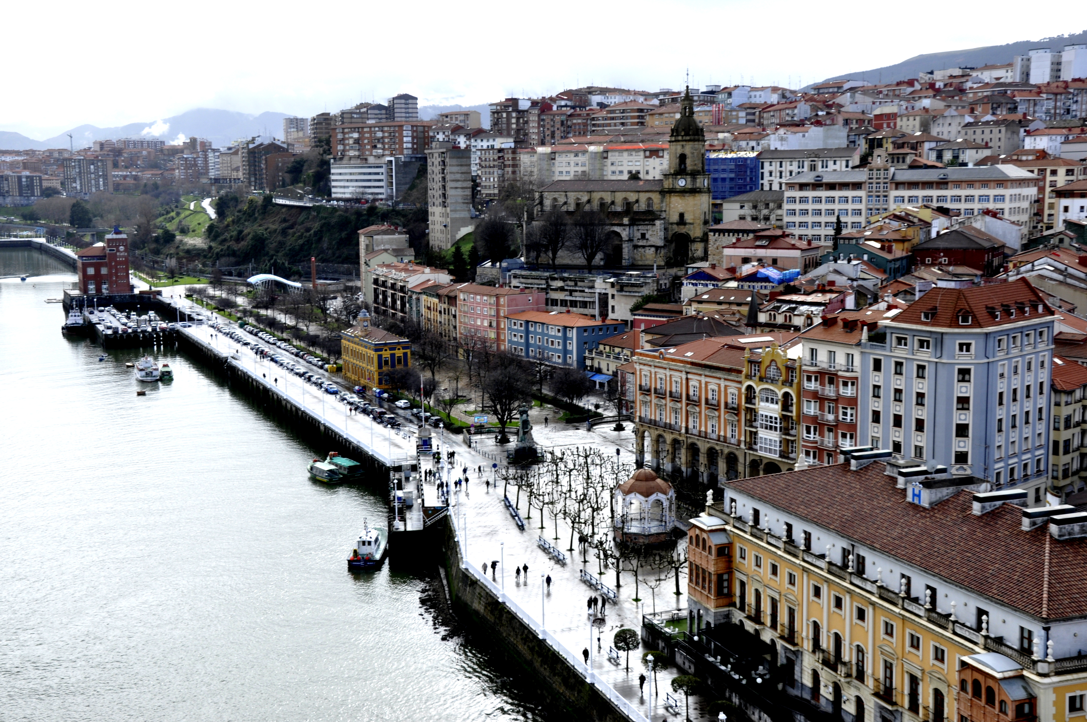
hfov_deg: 43.7
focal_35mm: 45
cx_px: 544
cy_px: 361
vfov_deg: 29.8
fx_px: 1357
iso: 200
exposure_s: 1/160
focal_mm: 30
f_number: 13
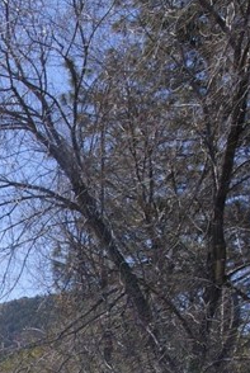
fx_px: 632
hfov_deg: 18.1
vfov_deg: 28.8
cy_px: 439
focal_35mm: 61
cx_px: -190
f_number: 10
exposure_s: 1/160
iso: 100
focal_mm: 11
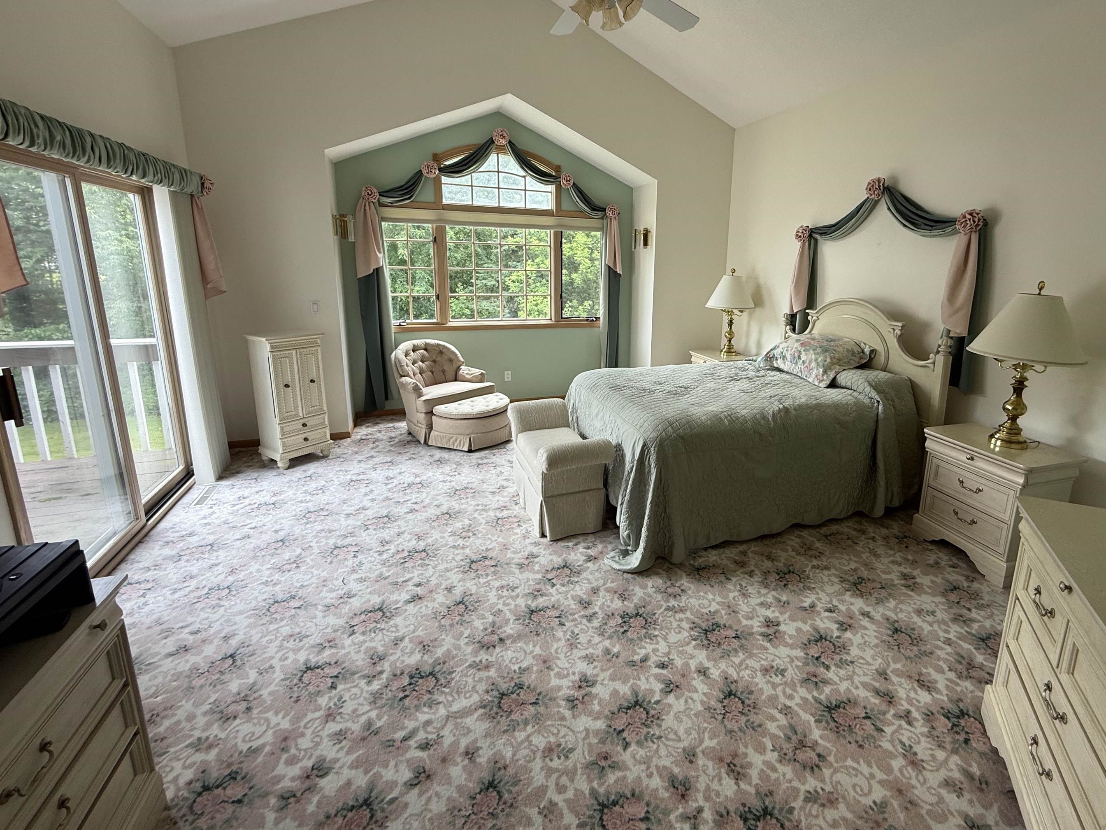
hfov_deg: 94.0
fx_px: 511
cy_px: 366
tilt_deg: -12.0
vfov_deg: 77.8
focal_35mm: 16
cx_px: 626
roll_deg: -1.5
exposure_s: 1/99
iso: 64
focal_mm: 2.22
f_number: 2.2
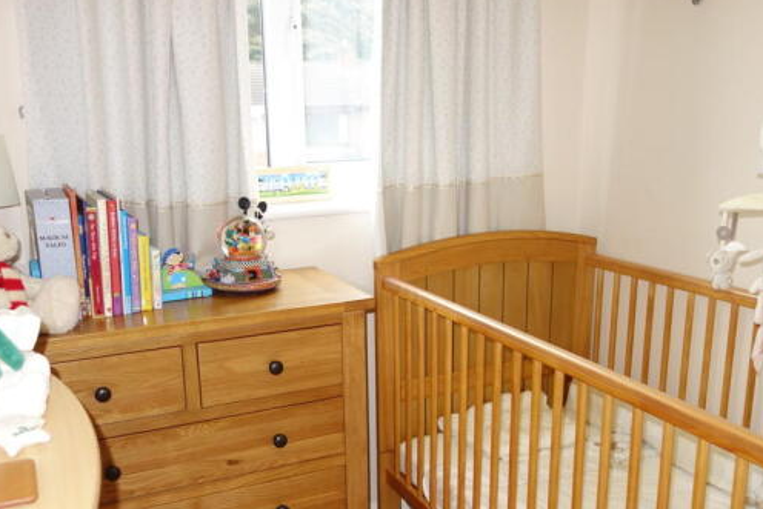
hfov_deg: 51.8
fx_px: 784
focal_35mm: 37
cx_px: 361
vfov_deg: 35.8
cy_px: 316
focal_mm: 10.4
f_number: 1.8
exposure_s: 1/30
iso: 125
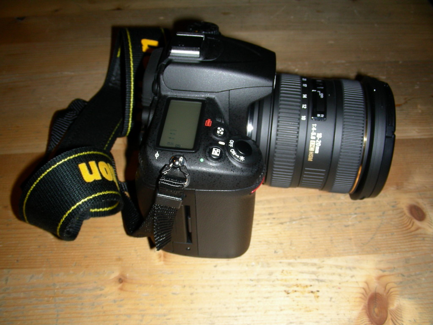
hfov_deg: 49.0
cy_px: 162
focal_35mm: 38
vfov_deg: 37.7
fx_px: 475
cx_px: 216
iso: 50
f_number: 3.5
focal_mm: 6.3
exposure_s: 1/60.1
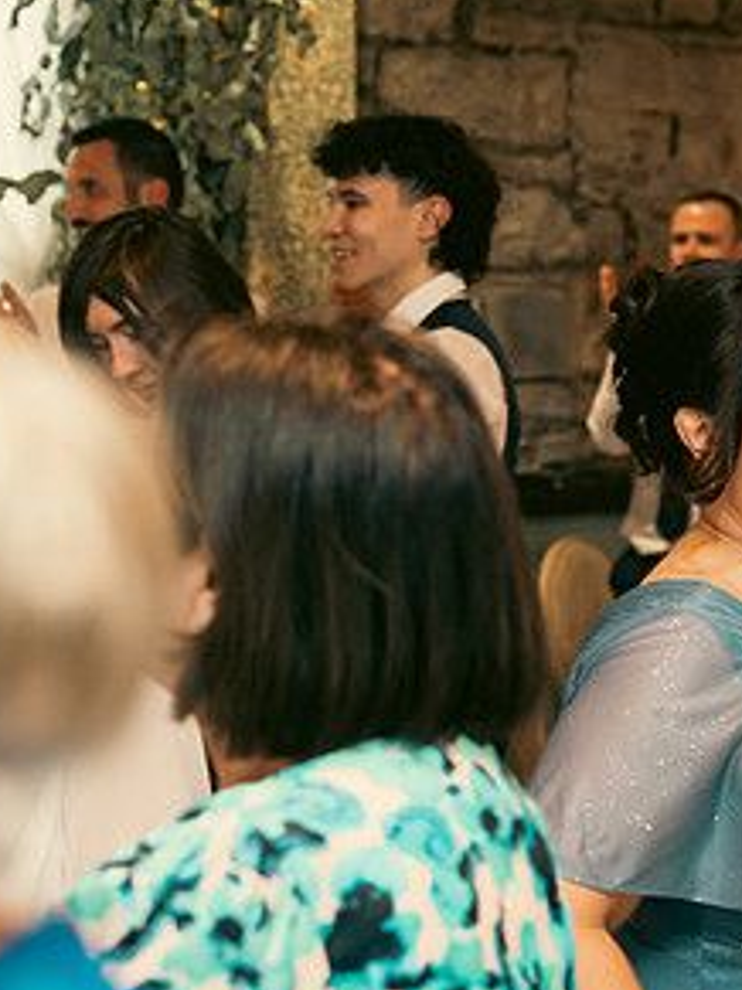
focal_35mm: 92
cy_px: 556
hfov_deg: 15.4
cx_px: 936
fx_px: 2631
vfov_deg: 21.3
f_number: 3.5
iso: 2500
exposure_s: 1/160
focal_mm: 48
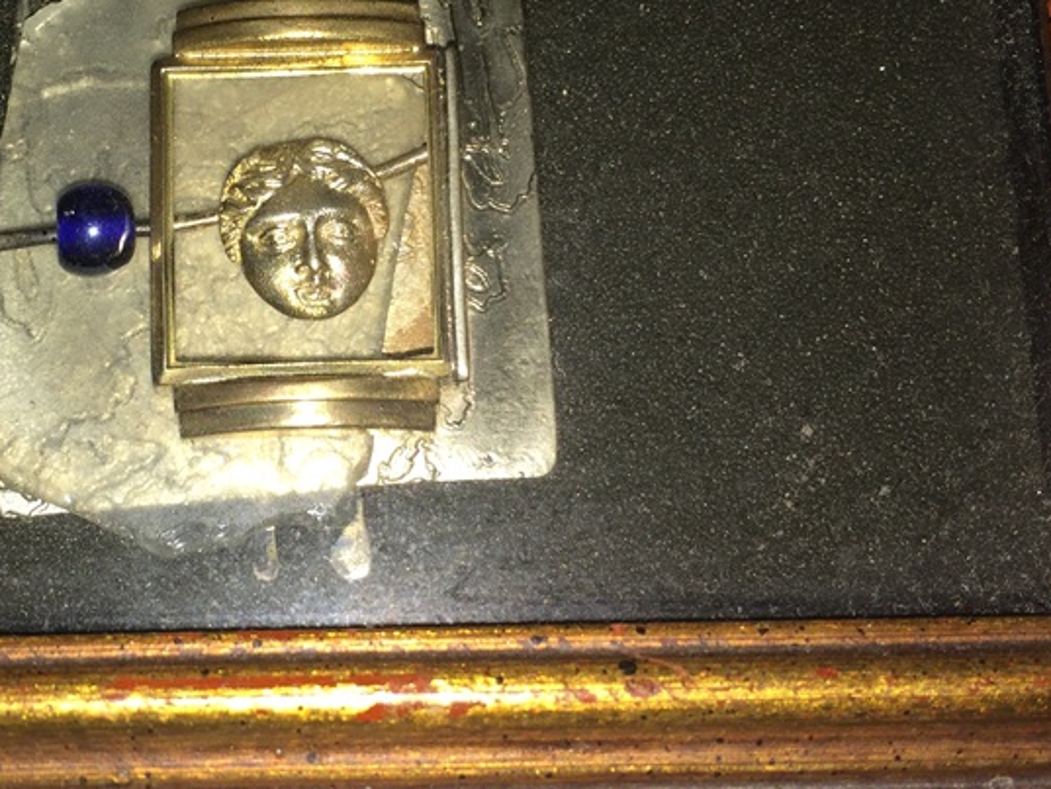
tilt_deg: -76.5
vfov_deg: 26.9
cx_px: 333
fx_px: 1640
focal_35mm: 54
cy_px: 268
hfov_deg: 35.1
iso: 32
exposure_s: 1/154
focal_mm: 4.15
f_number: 2.2
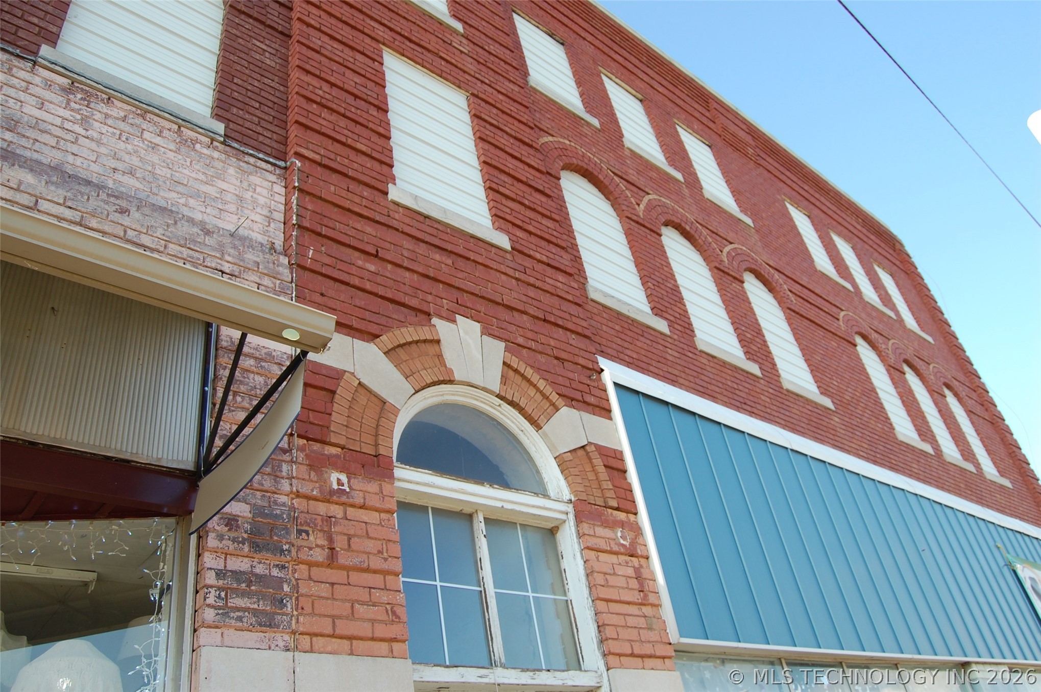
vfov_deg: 47.8
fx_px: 780
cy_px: 346
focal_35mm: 27
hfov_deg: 67.4
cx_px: 520
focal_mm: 18
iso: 200
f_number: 7.1
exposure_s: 1/200
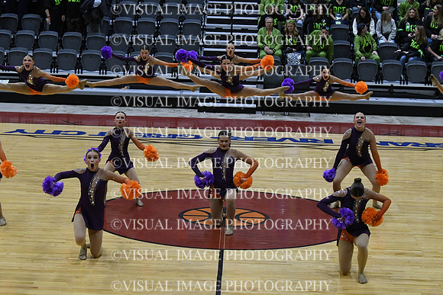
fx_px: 1292
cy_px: 148
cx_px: 222
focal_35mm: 105
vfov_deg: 13.0
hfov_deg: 19.5
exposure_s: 1/500
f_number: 4
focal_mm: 70
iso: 4000
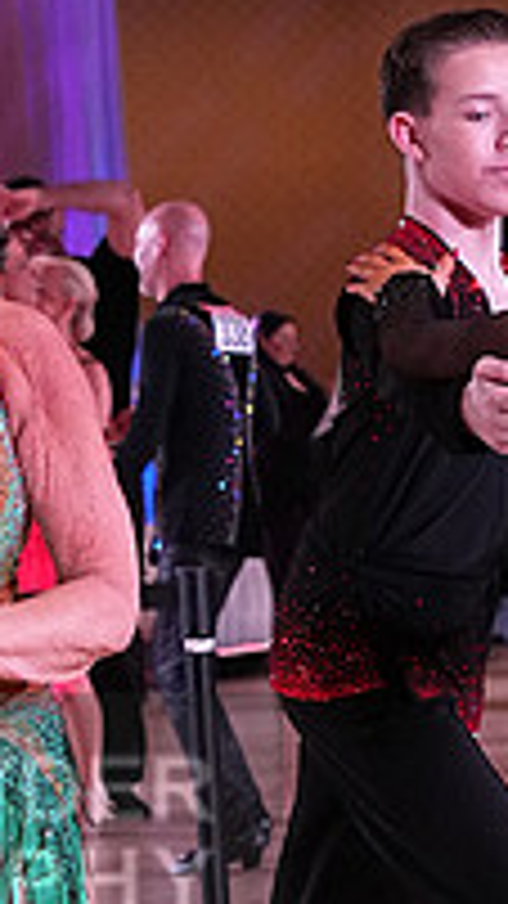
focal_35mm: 236
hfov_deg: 5.1
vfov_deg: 9.1
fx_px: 5654
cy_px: 846
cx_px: -335
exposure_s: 1/400
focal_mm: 52
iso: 3200
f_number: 5.6
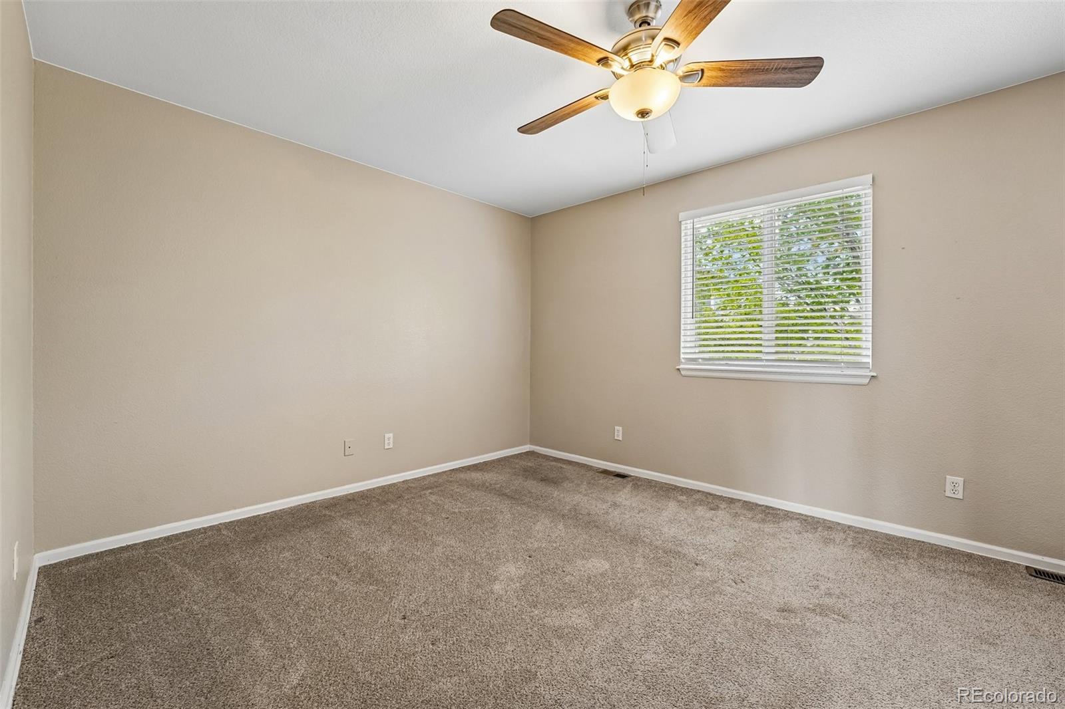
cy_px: 354
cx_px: 532
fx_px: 414
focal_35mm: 14
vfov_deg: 81.2
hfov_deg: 104.3
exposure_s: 1/10
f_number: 8
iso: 400
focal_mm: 14
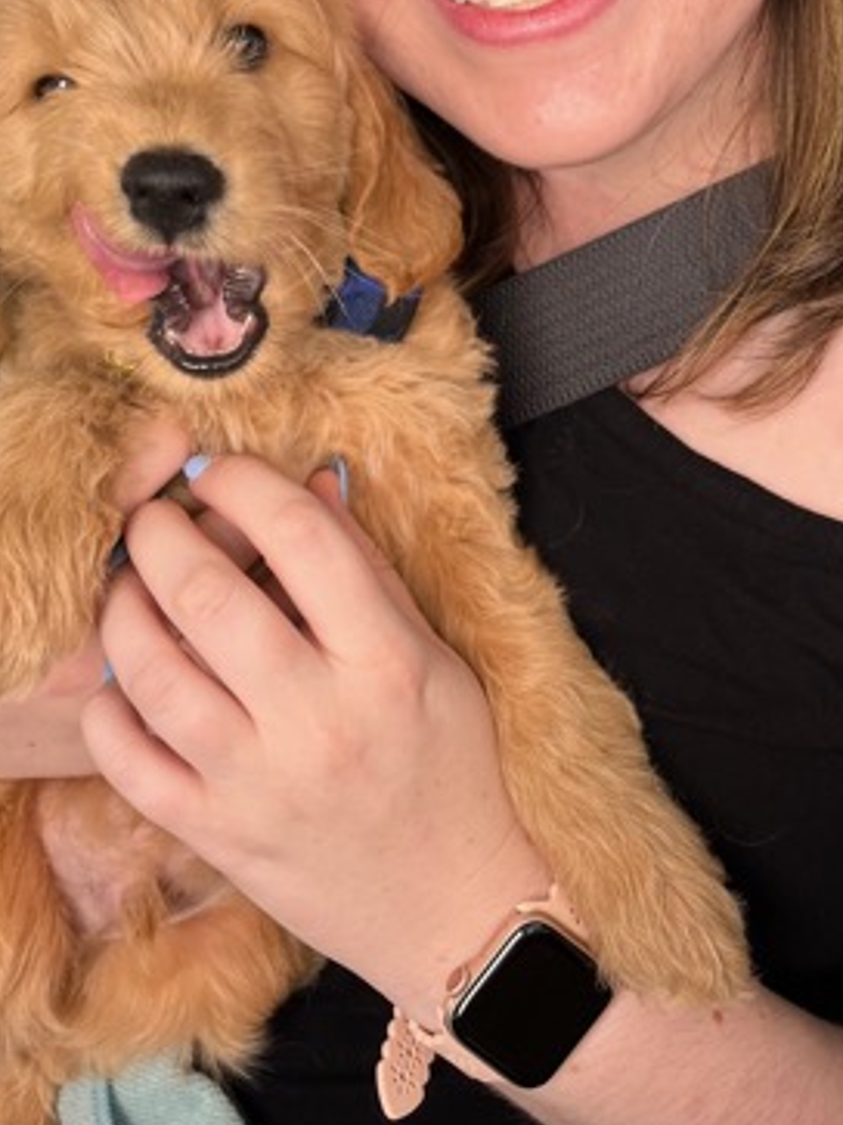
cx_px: 232
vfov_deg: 43.0
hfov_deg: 33.1
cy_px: 338
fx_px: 1397
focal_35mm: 43
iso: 40
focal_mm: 5.1
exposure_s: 1/121
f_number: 1.6
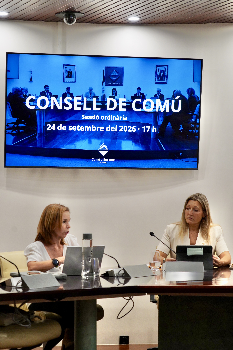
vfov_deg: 27.7
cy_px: 175
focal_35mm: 73
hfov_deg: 18.7
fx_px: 709
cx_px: 116
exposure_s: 1/160
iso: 2000
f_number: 5.6
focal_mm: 73
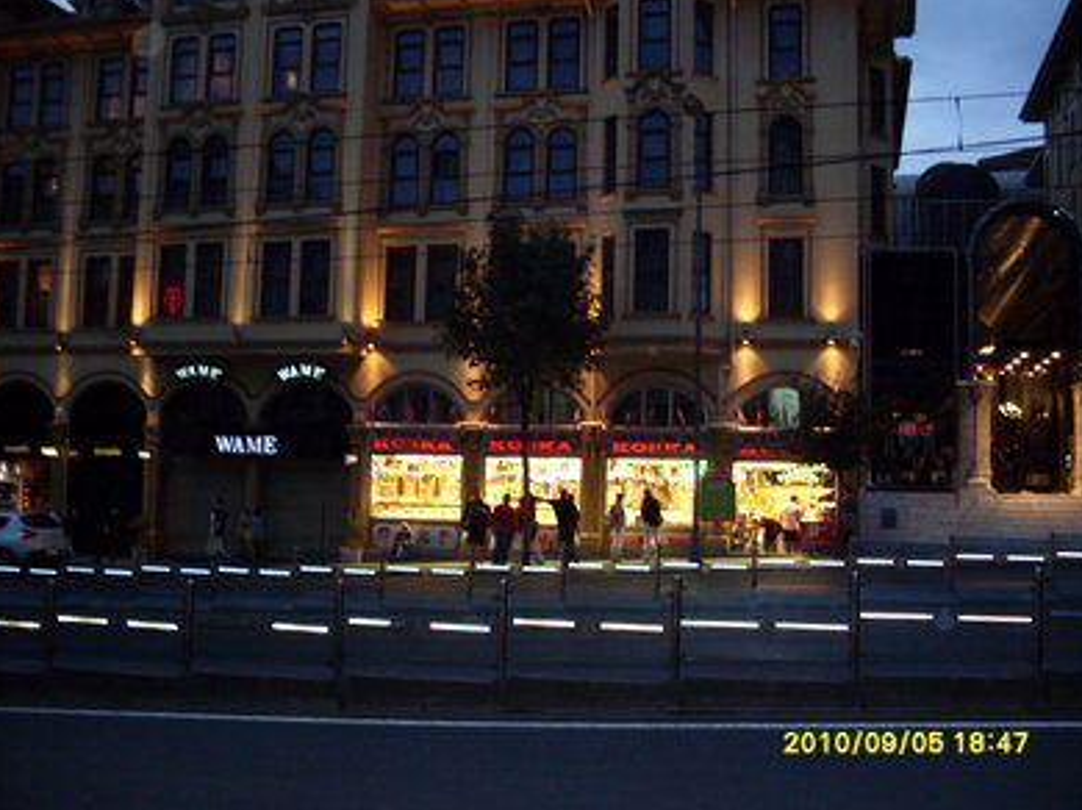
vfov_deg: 36.8
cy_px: 408
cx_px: 541
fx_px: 1218
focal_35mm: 39
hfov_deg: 47.9
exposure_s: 1/45
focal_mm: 6.3
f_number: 2.8
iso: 240
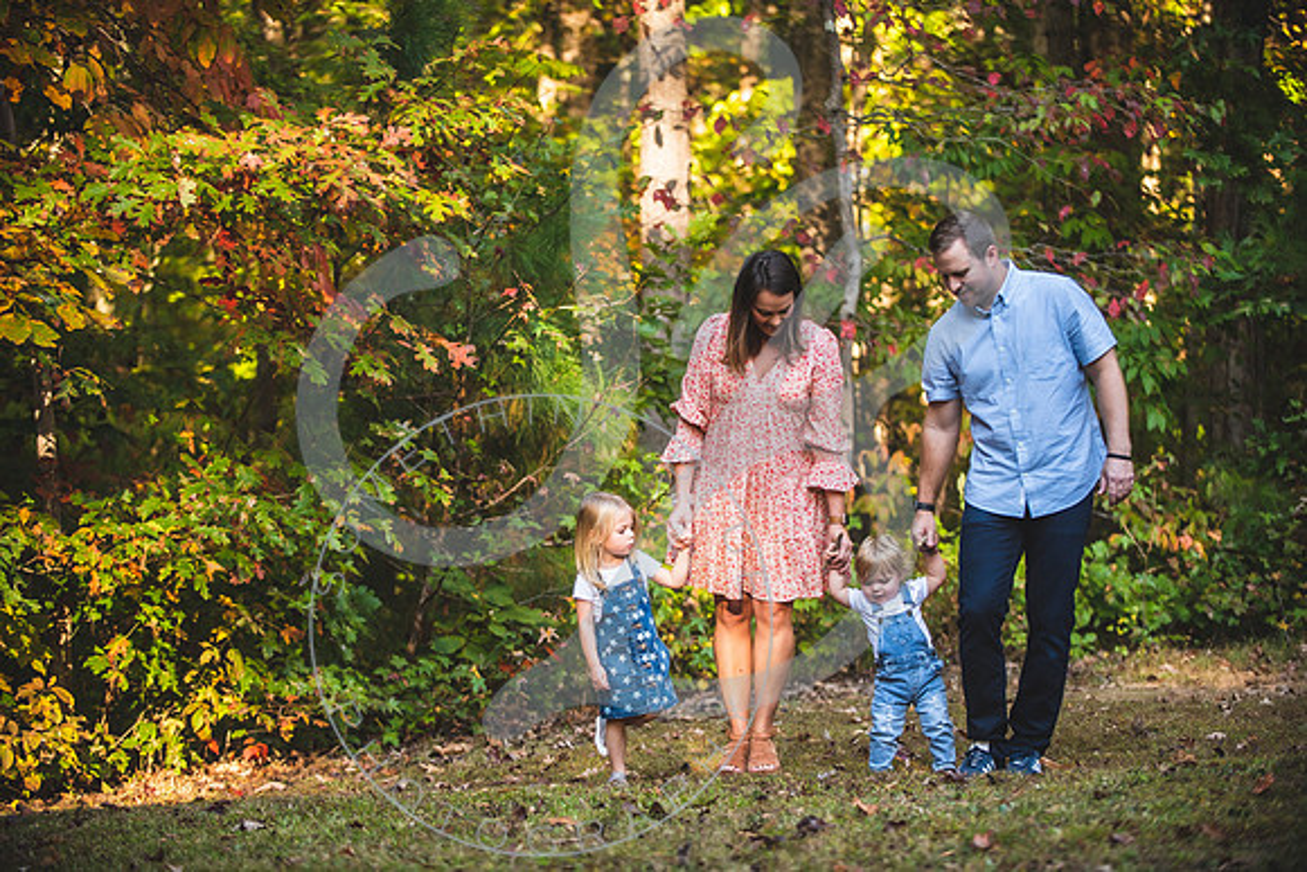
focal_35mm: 102
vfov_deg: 13.4
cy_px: 436
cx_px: 654
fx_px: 3704
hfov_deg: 20.0
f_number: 2.8
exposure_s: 1/320
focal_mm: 102
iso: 400
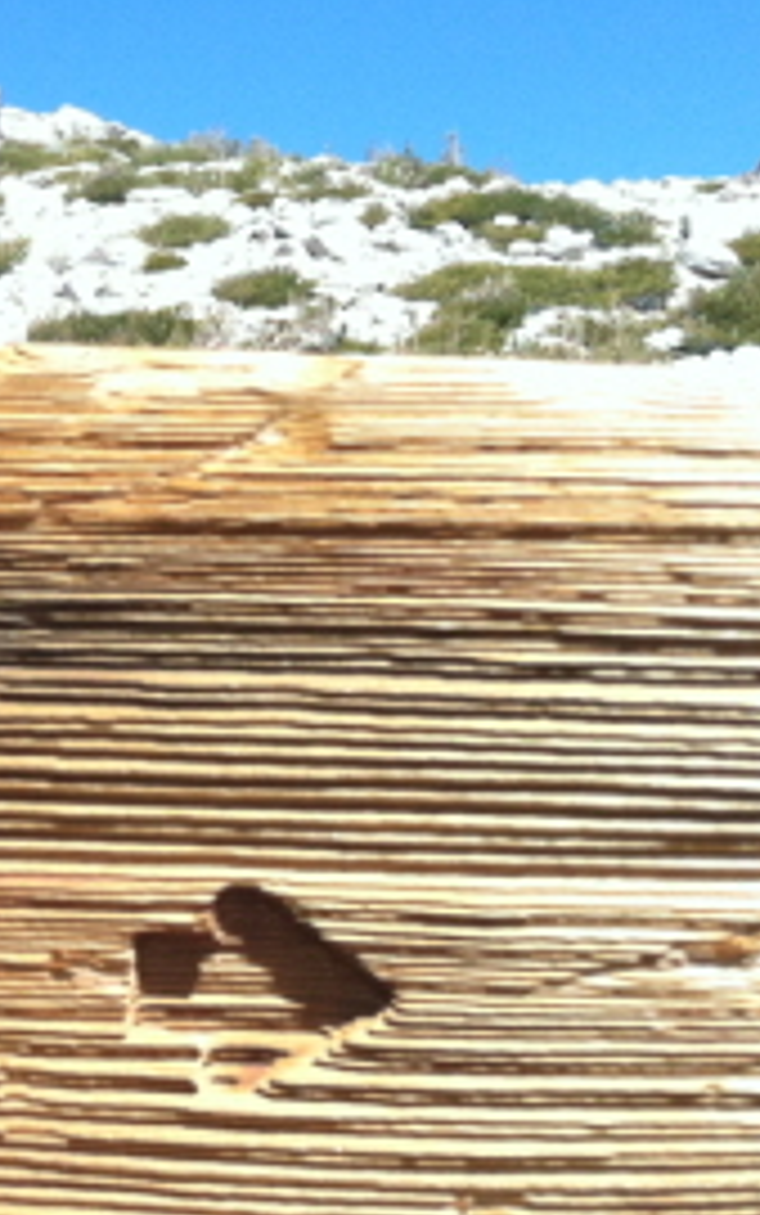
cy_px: 940
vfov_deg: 21.4
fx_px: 3178
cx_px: -567
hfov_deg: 12.5
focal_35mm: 96
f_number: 2.8
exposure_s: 1/672
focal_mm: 3.85
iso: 80
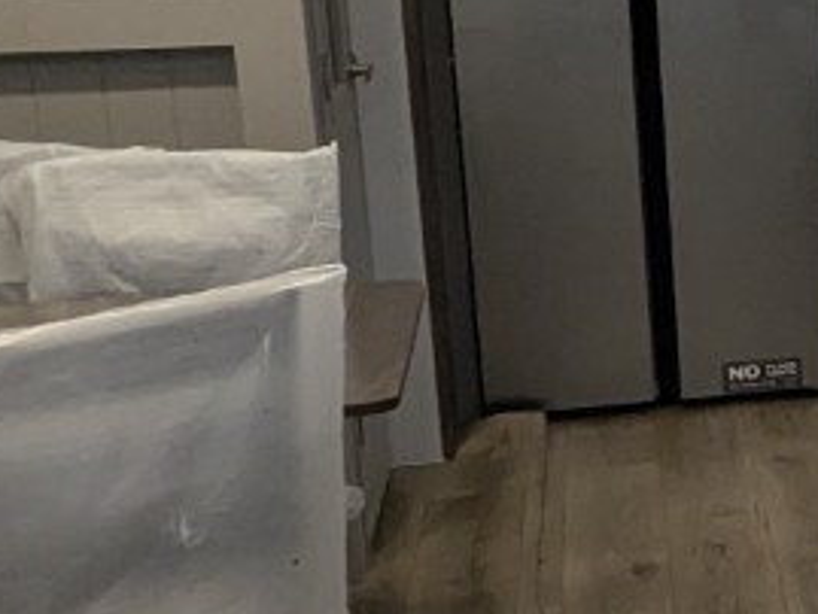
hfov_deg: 19.2
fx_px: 1962
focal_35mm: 83
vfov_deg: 17.7
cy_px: 173
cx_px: 1370
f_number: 2.2
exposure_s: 1/140
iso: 314
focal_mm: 2.35
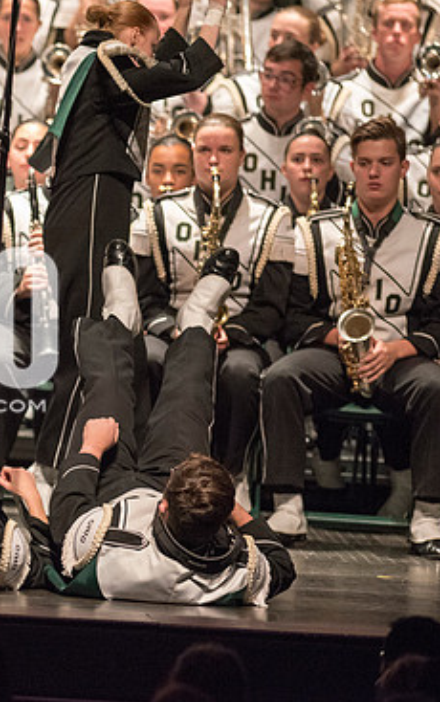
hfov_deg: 2.7
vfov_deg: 4.3
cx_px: -86
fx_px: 9249
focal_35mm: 483
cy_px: 338
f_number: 2.8
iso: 4000
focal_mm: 300
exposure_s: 1/500
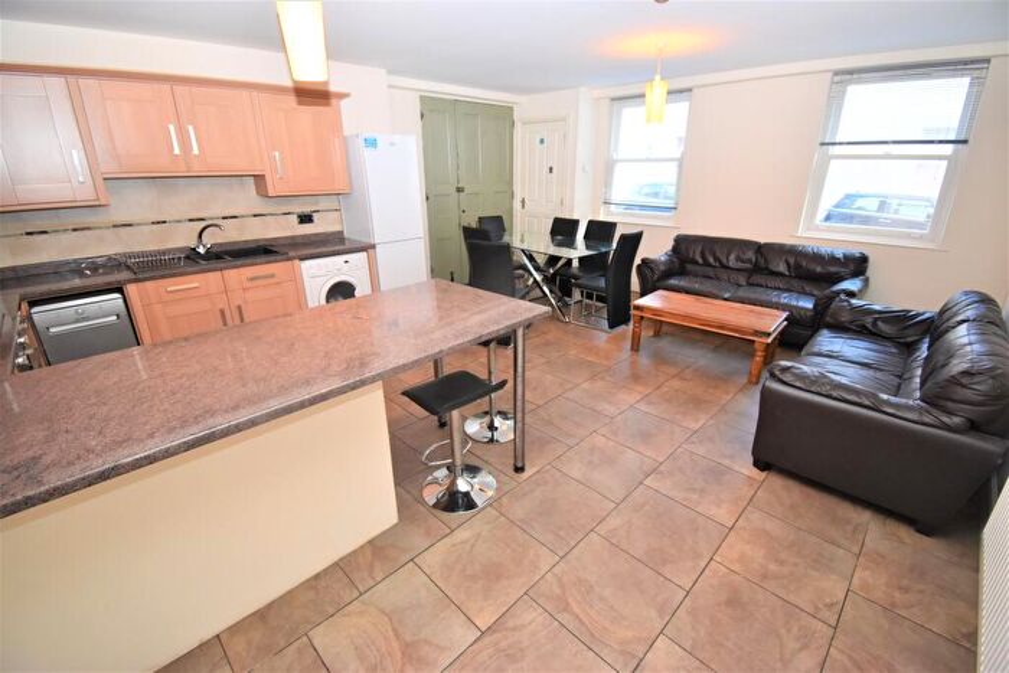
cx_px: 504
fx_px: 420
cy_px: 336
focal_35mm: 15
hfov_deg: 100.4
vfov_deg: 77.4
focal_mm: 10
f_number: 4.5
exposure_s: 1/60
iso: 1000
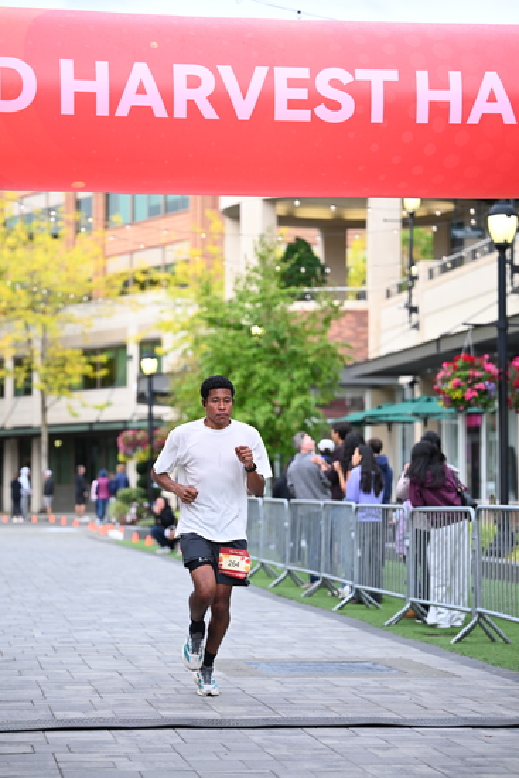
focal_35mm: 93
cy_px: 389
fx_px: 2010
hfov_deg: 14.7
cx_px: 260
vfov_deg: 21.9
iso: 1000
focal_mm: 93
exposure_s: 1/1600
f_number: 2.8
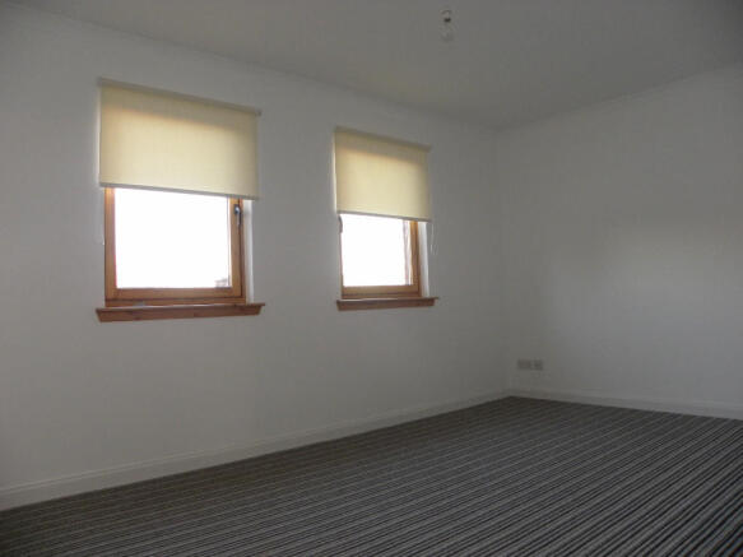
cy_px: 278
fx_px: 558
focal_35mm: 26
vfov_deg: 53.0
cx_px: 372
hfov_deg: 67.3
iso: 275
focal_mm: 4.6
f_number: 2.8
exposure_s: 1/88
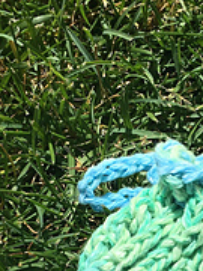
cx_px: 179
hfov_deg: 14.2
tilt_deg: -63.5
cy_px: 265
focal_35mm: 103
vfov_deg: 18.6
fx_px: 805
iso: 25
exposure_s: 1/2198
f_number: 2.2
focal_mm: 4.15
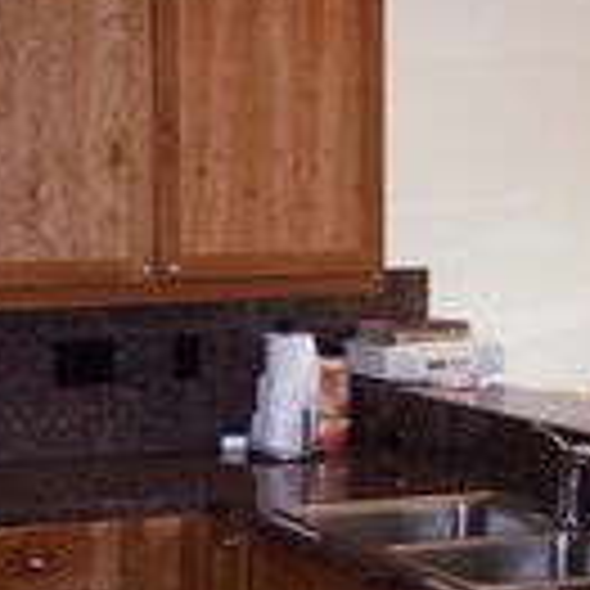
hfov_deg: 17.4
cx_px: -36
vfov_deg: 17.8
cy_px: 446
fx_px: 1870
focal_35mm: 97
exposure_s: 1/60
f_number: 2.8
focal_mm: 8
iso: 140
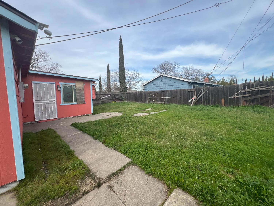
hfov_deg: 106.2
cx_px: 137
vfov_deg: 89.9
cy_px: 103
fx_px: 103
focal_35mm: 13
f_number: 1.8
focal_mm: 1.57
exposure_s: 1/881
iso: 32
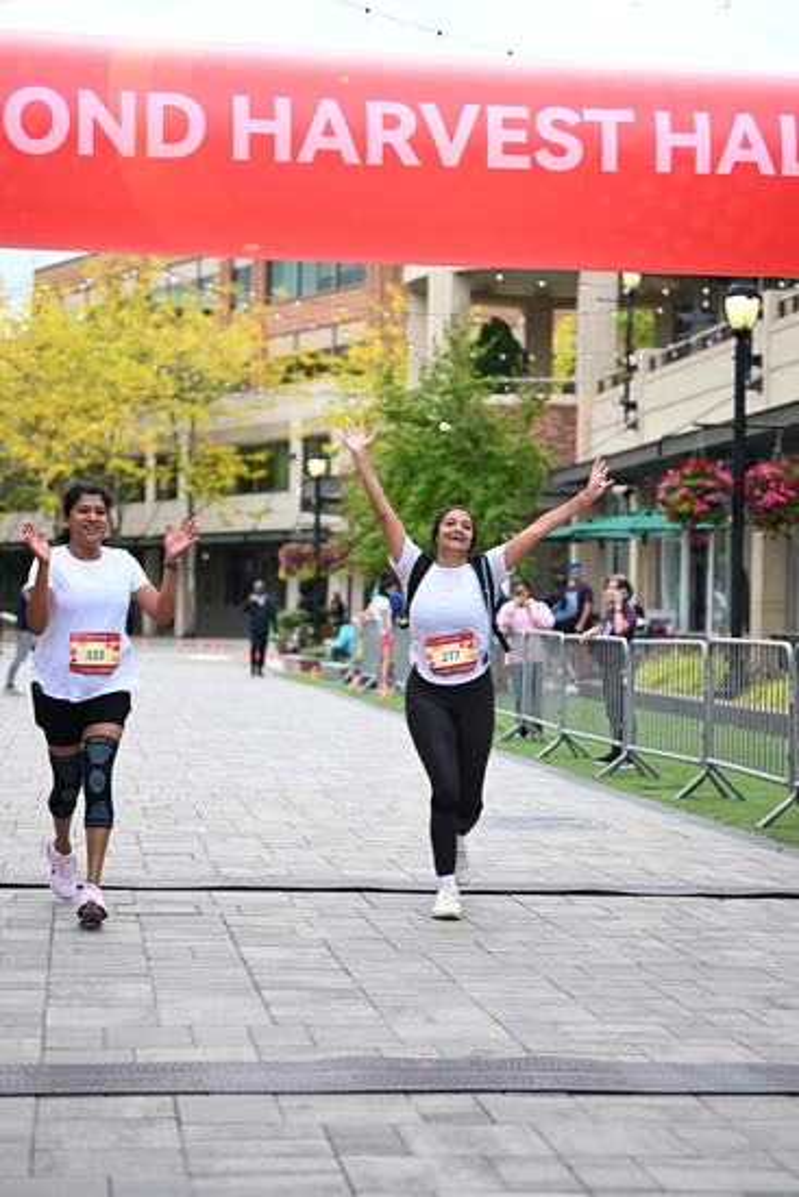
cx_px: 400
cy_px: 598
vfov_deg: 28.8
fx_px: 2329
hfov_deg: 19.5
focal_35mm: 70
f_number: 2.8
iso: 640
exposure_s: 1/2500
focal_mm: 70
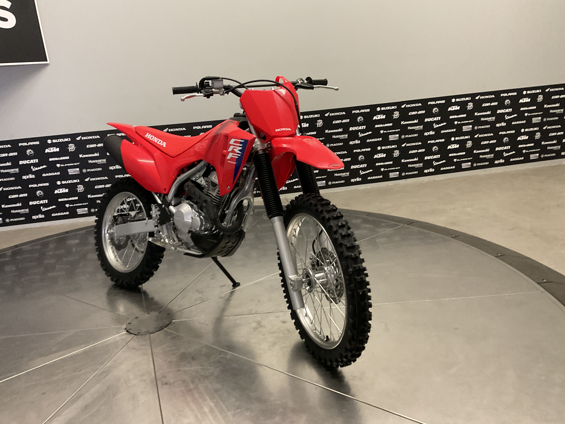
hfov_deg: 61.7
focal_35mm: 29
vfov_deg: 48.2
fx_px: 473
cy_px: 212
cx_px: 282
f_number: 1.8
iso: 200
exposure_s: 1/60
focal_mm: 3
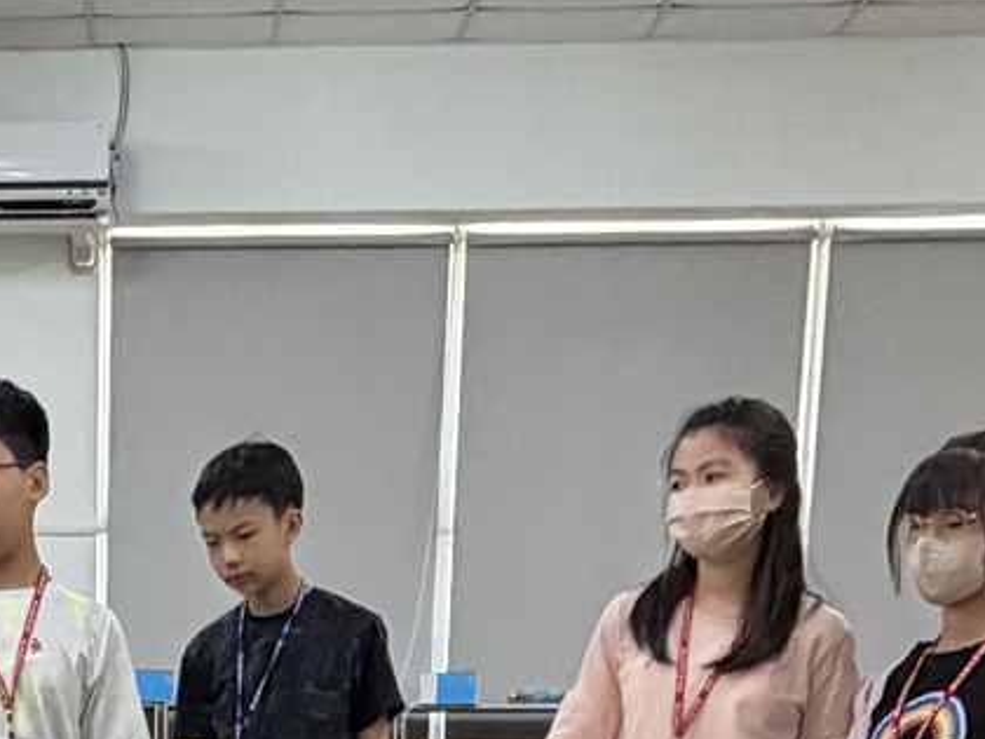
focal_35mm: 64
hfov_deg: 28.8
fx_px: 1821
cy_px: 1089
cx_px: 56
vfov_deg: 20.0
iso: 250
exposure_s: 1/60
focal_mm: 2.22
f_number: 2.2
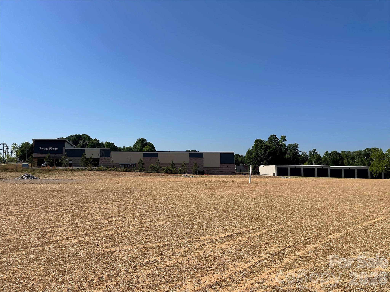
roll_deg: +0.0
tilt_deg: +4.6
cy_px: 146
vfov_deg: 53.1
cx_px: 195
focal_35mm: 26
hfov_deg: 67.3
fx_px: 293
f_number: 1.6
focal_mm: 4.2
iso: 32
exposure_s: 1/5556
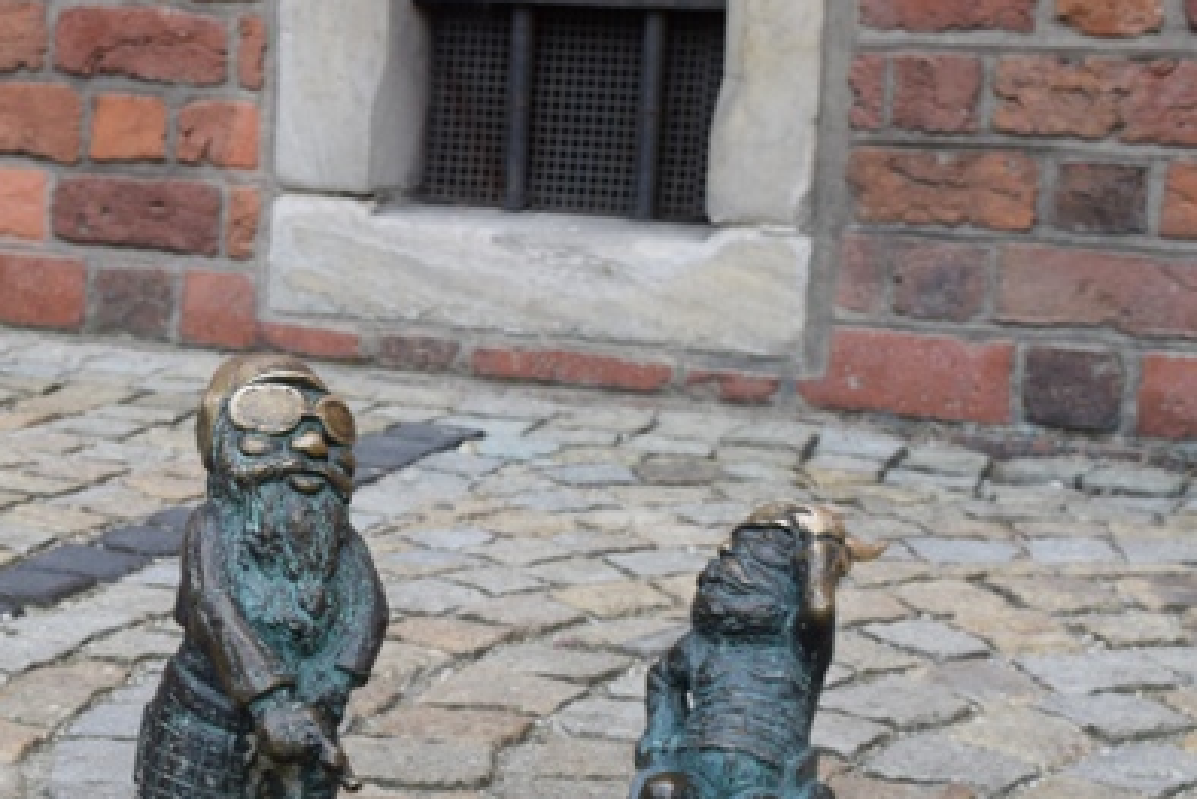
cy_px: 576
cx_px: 207
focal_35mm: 96
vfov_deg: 14.2
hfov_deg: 20.9
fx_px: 3193
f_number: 8
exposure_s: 1/250
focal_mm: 36
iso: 320
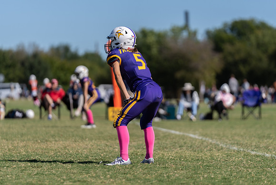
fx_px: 1863
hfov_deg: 8.5
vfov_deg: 5.7
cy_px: 93
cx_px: 137
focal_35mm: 243
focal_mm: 200
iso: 100
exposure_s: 1/2000
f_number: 2.8
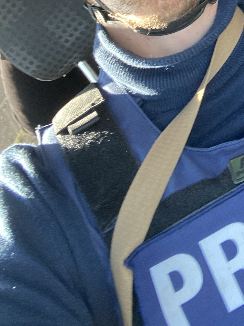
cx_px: 285
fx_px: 526
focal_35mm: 56
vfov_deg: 29.7
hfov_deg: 24.0
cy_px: -61
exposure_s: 1/97
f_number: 2.2
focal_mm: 2.71
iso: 100
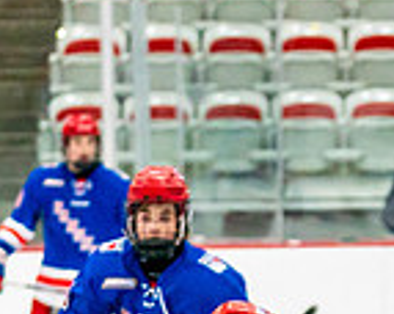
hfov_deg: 5.4
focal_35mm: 361
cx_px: 320
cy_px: 519
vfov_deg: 4.2
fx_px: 4204
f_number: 2.8
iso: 3200
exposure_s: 1/1250
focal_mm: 77
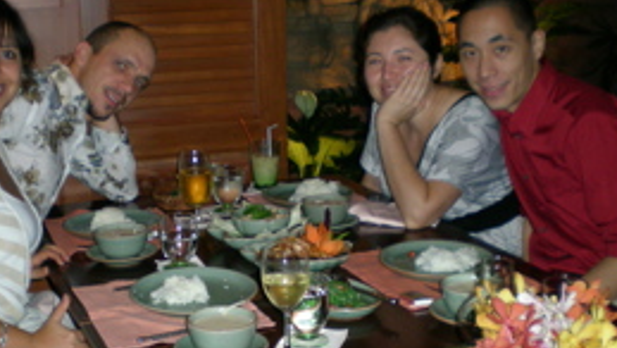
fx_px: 1048
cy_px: 231
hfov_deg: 32.7
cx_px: 248
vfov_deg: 18.8
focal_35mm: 64
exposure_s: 1/60
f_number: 3.1
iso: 133
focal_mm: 6.3
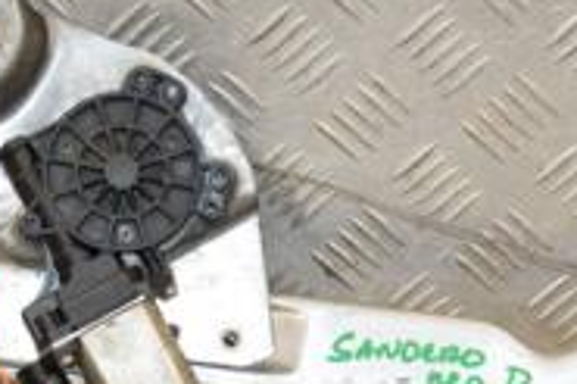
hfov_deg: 13.2
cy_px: 244
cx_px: 196
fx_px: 2498
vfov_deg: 8.8
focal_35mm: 156
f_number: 7.1
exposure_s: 1/200
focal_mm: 32
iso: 800
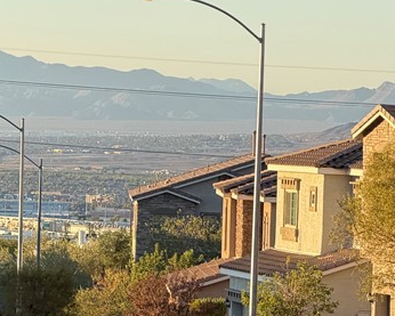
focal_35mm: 289
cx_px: 232
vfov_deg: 5.4
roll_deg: -1.0
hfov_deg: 6.7
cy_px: 248
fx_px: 3379
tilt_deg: -2.3
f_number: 2.8
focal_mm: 16.89
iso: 50
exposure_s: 1/386
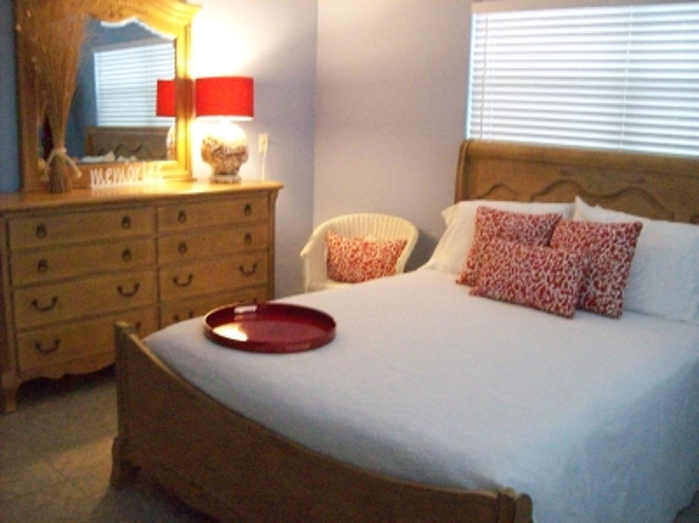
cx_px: 350
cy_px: 262
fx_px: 726
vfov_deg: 39.6
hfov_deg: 51.4
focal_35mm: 36
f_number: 2.7
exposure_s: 1/28.7
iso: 800
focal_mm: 6
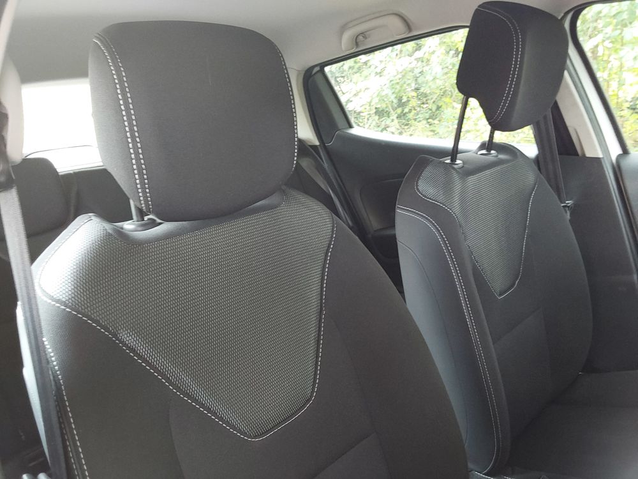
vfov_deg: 49.7
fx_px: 516
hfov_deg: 63.4
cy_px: 240
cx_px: 319
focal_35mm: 28
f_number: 1.9
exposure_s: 1/25
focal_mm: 2.91
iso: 200
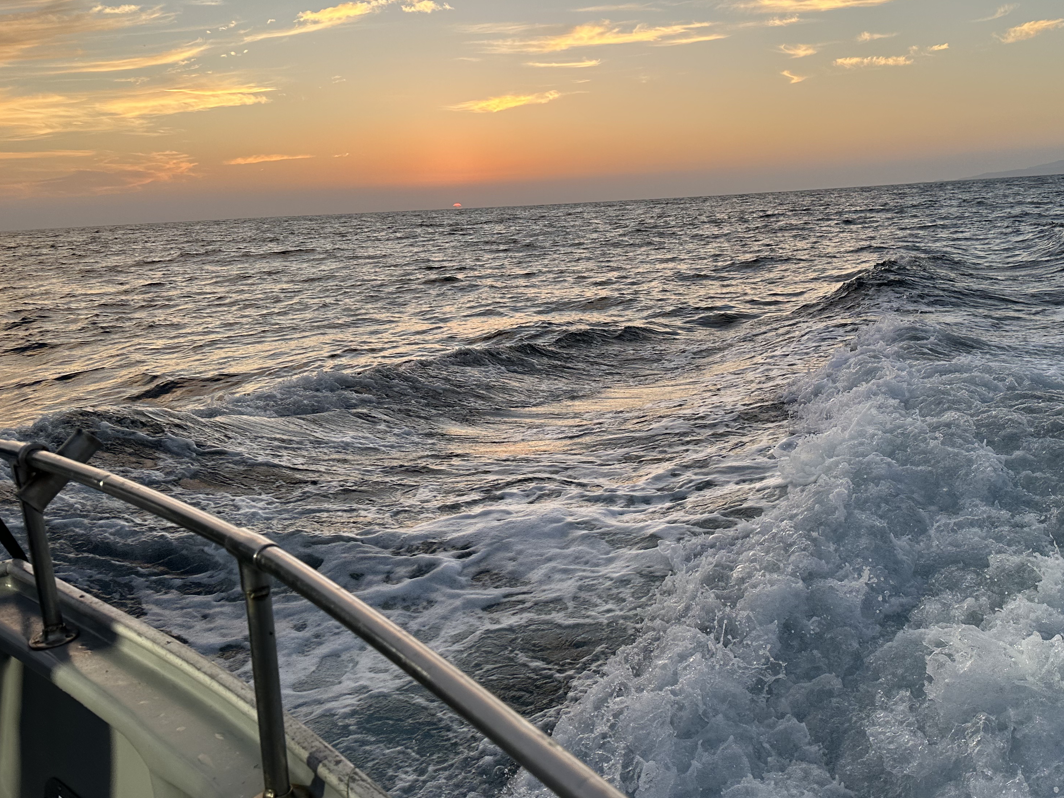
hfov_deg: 54.8
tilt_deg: -9.6
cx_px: 659
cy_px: 359
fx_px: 1014
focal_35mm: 33
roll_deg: +4.5
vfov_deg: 42.9
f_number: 1.78
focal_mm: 6.86
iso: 80
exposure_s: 1/714
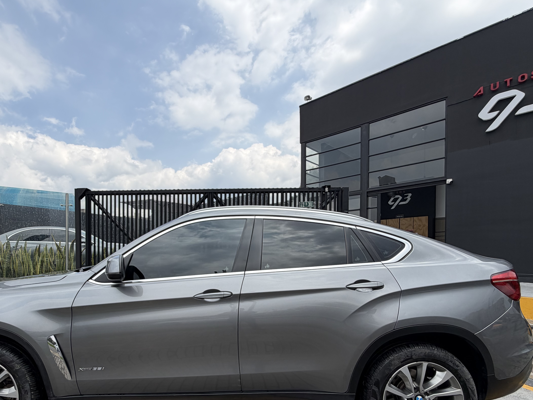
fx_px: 293
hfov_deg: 83.9
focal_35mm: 19
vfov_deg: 67.3
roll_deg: -0.3
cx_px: 220
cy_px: 258
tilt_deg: -1.0
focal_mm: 2.22
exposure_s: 1/770
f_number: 2.2
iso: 20
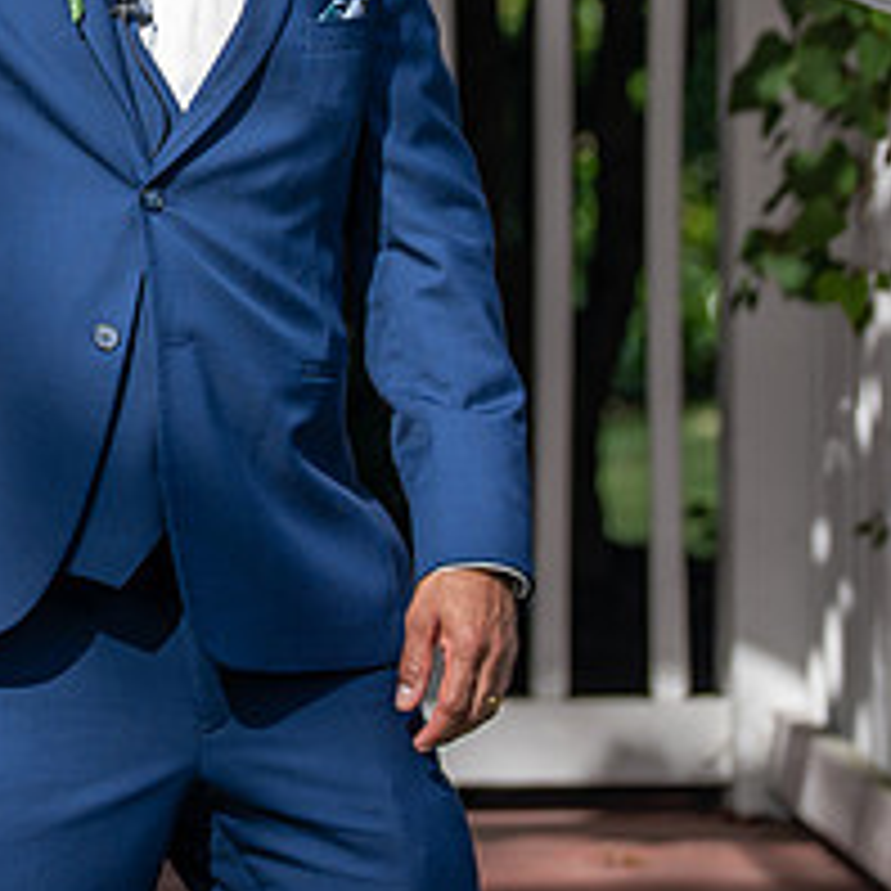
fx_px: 11765
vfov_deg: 4.3
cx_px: -341
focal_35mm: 404
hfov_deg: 4.3
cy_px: 33
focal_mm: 120
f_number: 4
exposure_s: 1/400
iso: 50
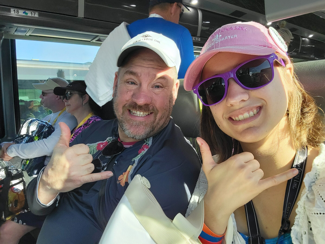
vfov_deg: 54.9
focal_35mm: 25
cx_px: 162
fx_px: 235
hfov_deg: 69.4
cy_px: 122
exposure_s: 1/120
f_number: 2.2
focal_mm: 3.3
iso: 250
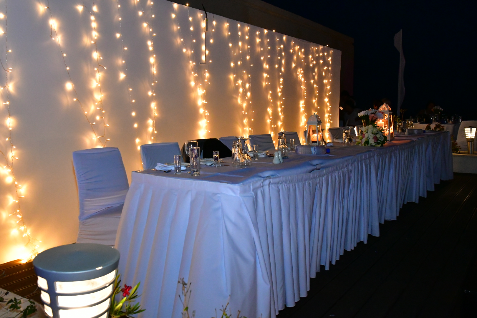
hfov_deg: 57.2
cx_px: 238
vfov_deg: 40.0
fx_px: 437
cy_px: 159
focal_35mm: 33
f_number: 7.1
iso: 6400
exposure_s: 1/60
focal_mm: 22
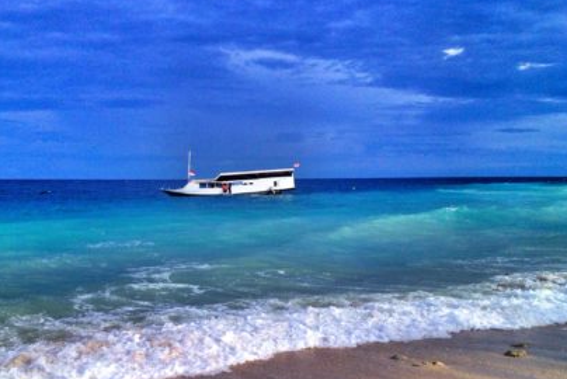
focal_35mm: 45
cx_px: 236
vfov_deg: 29.7
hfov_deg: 43.4
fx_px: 709
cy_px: 251
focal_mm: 4.28
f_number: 2.4
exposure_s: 1/1972
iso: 50
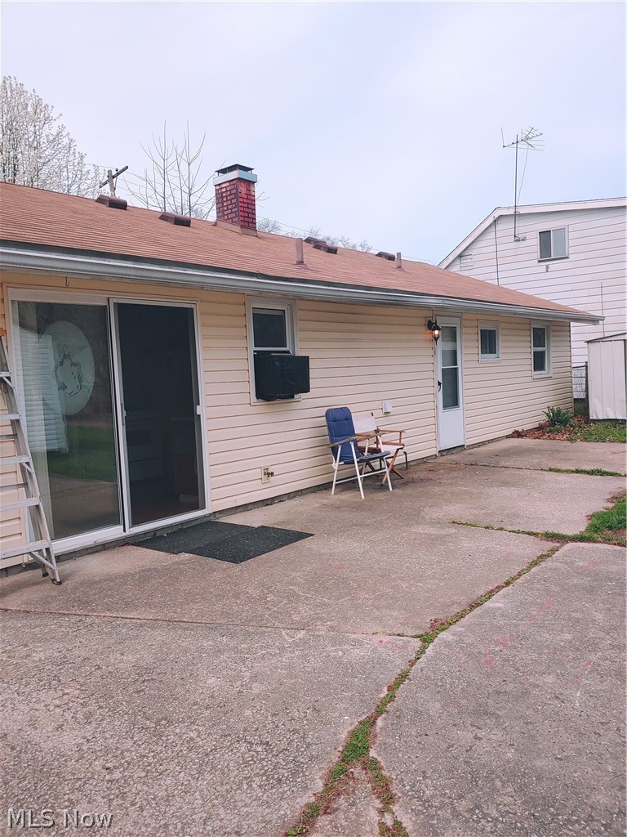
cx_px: 314
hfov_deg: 54.9
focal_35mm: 25
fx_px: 604
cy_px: 418
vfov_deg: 69.4
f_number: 1.5
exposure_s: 1/3125
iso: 50
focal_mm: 4.23
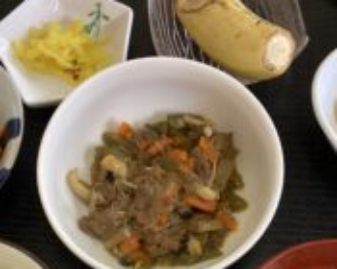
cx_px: 174
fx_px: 648
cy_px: 207
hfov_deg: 29.1
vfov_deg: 23.2
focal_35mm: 65
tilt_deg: -71.0
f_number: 2.4
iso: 320
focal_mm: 3.3
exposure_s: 1/50
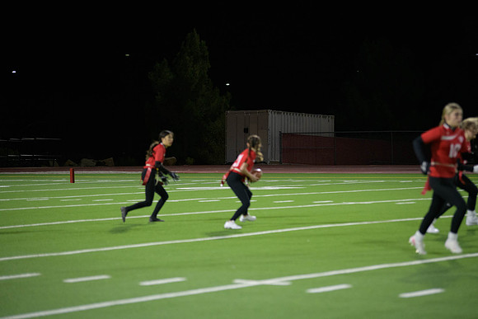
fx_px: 1926
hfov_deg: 14.2
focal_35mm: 145
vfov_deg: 9.5
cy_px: 160
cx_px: 239
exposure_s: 1/640
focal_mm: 145
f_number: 2.8
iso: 3200
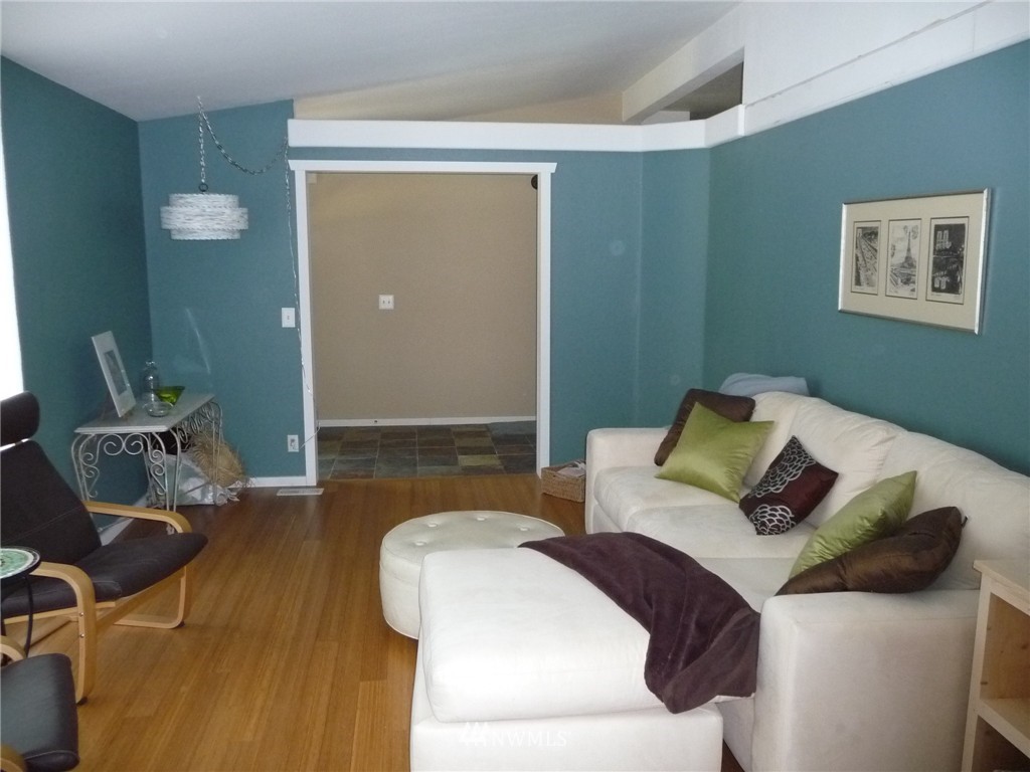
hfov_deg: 63.4
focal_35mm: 28
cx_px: 515
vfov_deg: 49.7
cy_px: 386
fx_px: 833
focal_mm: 4.7
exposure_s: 1/30
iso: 400
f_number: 3.3
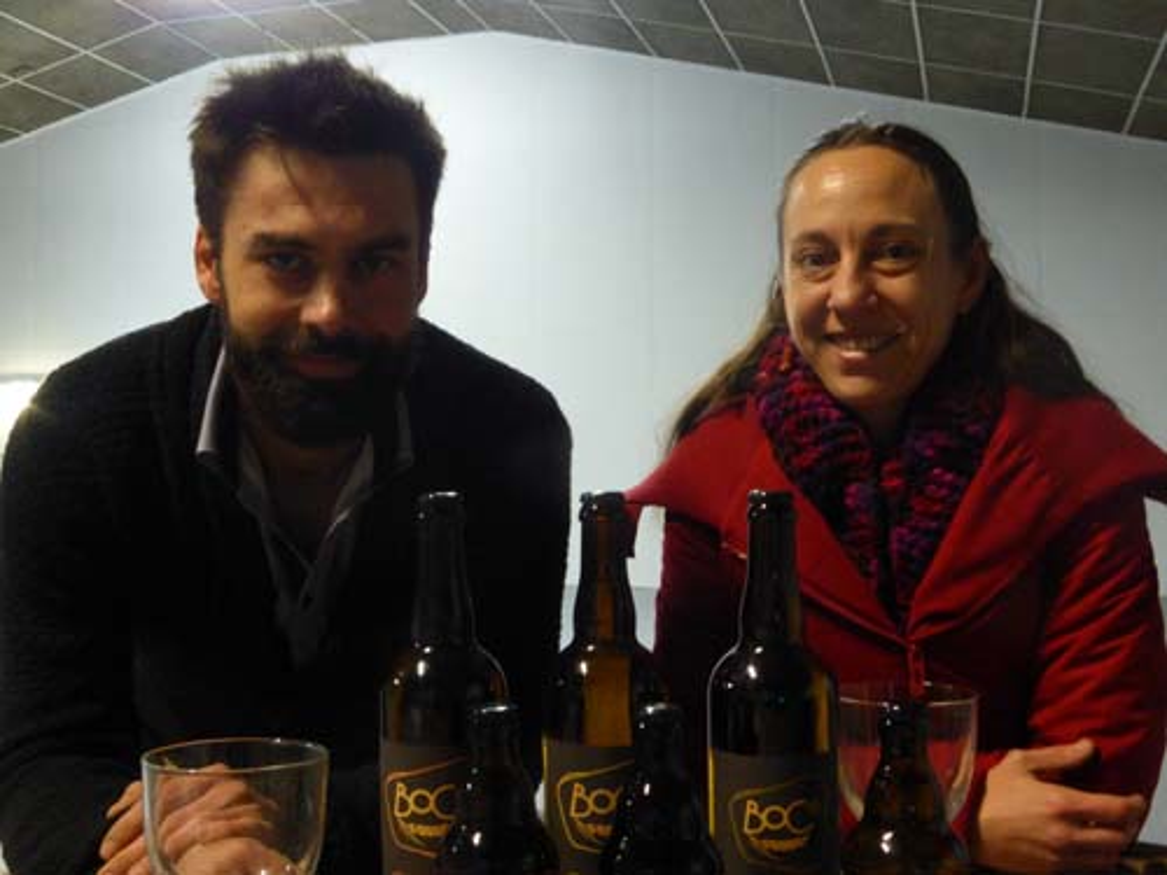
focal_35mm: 39
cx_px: 584
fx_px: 1315
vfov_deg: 36.8
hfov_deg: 47.9
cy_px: 438
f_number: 8
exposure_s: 1/4
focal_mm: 6.9
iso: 800
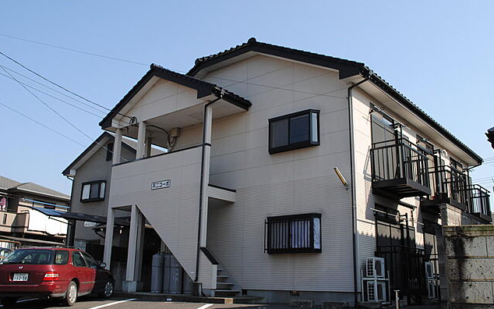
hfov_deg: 56.7
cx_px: 247
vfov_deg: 37.3
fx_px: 458
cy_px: 157
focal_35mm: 34
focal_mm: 22
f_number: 7.1
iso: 100
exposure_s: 1/200
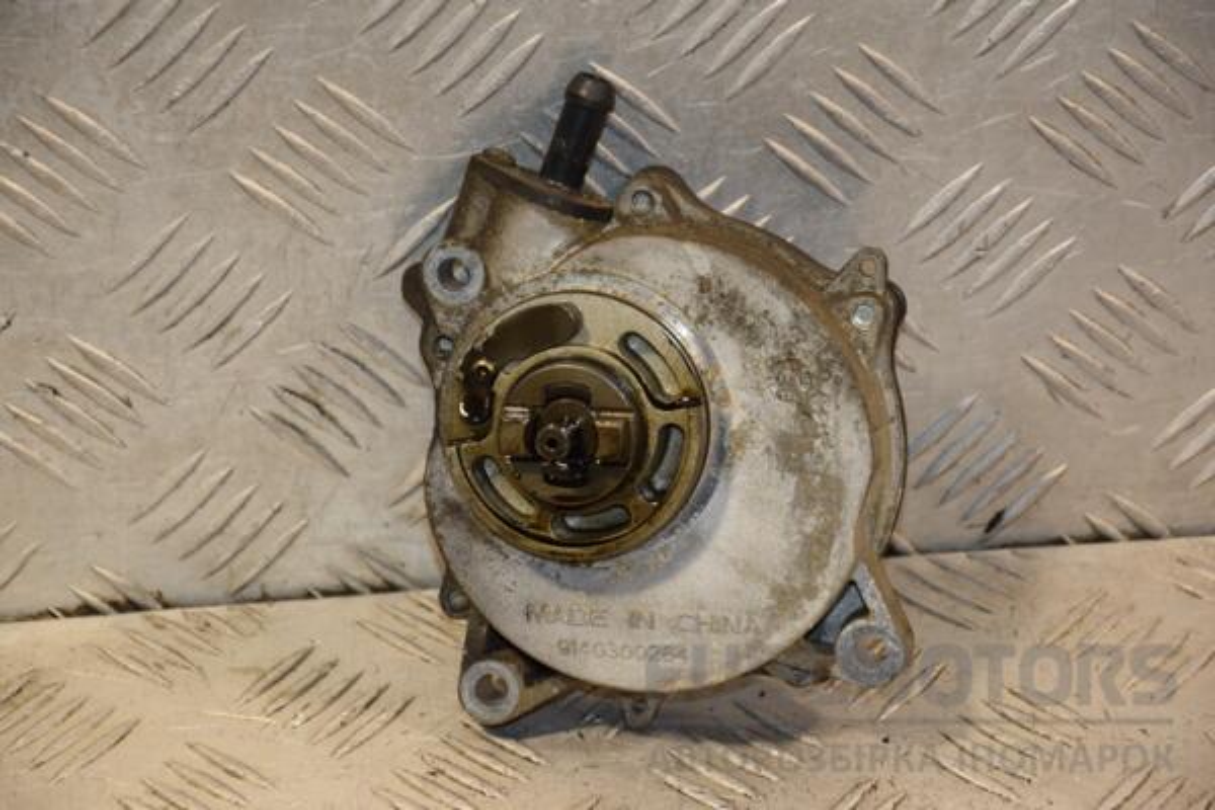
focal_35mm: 147
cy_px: 405
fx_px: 4961
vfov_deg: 9.3
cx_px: 608
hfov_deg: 14.0
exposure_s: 1/160
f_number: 5.6
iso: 800
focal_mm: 98
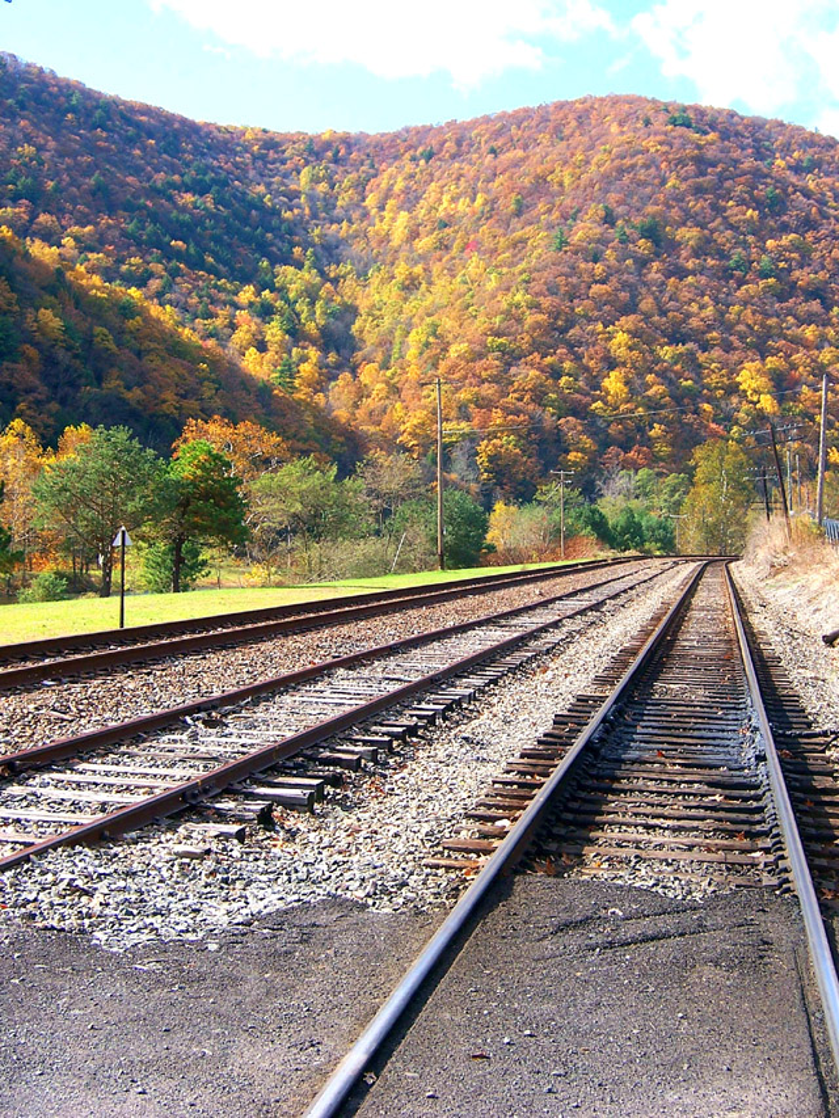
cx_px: 420
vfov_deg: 38.9
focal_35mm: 49
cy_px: 559
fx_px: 1583
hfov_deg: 29.7
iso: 80
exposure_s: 1/250
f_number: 4
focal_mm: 8.2
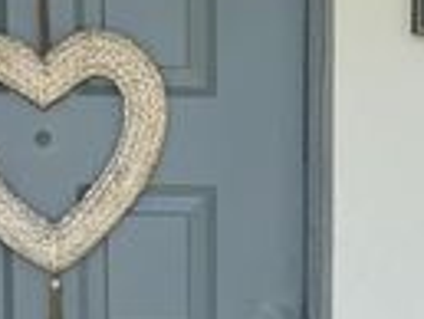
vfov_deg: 12.1
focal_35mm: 119
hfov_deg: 16.5
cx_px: 243
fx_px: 1459
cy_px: 431
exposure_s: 1/739
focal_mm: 6.76
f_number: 1.78
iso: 80
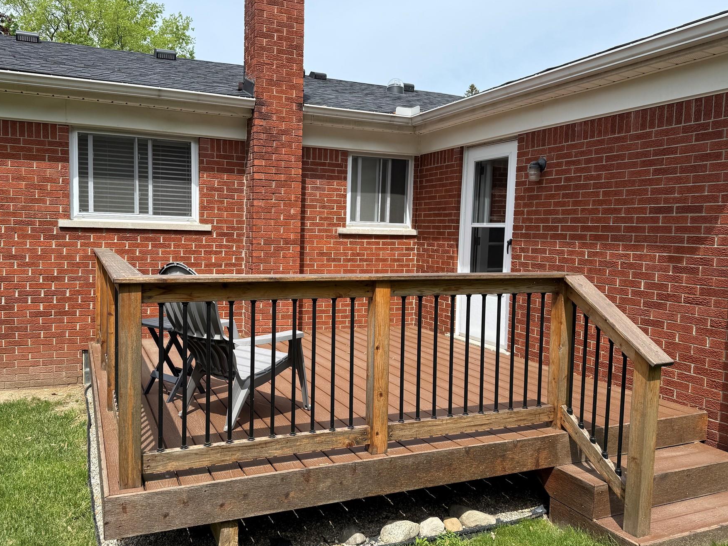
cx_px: 329
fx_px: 589
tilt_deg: -3.5
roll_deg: -1.9
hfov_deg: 63.3
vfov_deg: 49.8
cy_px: 278
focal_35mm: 28
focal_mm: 6.76
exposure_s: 1/2611
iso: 80
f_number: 1.78
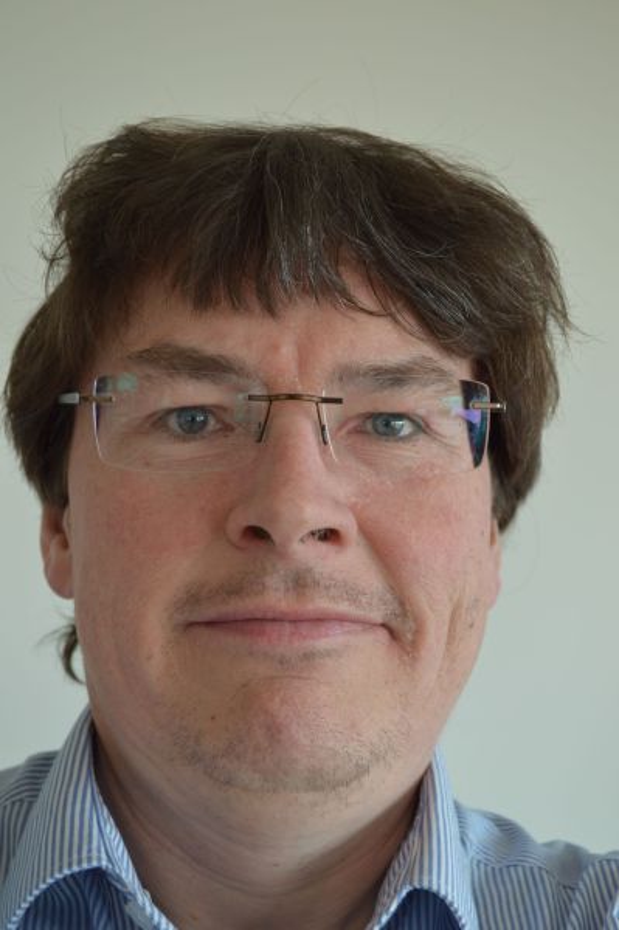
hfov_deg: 28.0
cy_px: 465
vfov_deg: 41.1
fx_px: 1240
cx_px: 310
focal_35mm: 48
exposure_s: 1/30
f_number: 4.8
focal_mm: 32
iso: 280
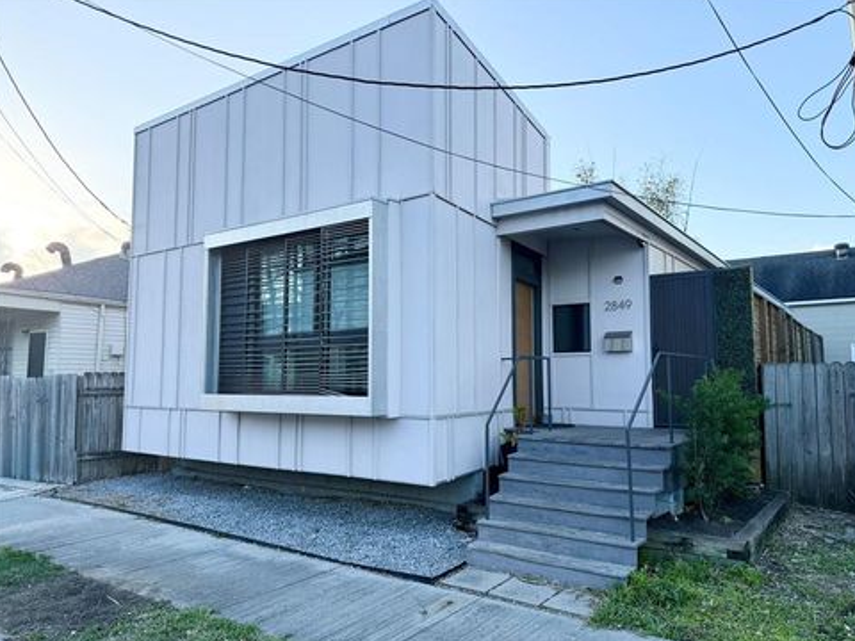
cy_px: 325
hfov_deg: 69.4
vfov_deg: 54.9
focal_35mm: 25
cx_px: 436
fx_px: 617
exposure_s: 1/1618
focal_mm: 6.76
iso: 100
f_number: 1.78
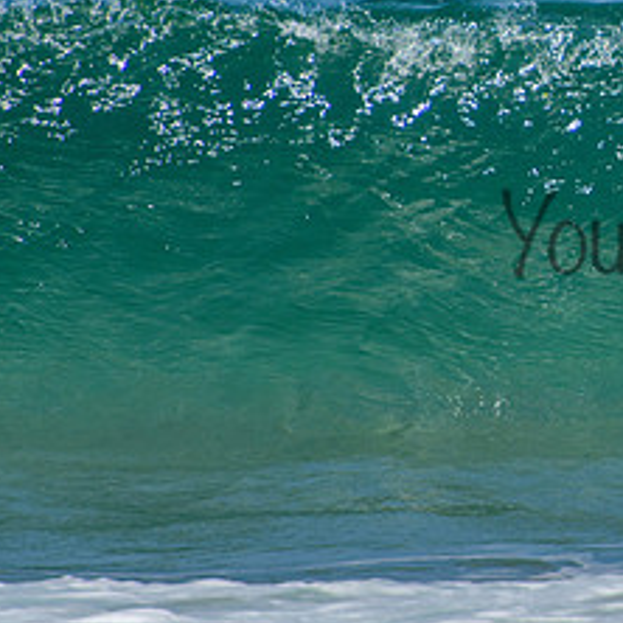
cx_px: 791
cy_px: 209
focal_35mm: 1331
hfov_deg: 1.3
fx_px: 27102
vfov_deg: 1.3
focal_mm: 400
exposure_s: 1/2000
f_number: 5.6
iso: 220
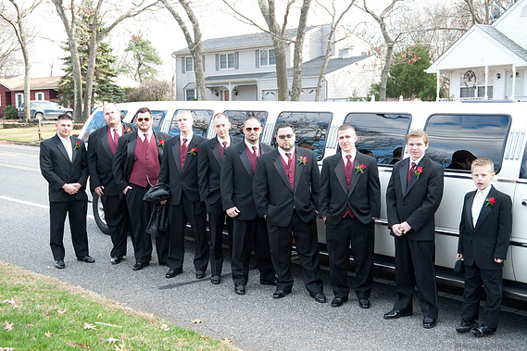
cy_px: 173
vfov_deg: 25.5
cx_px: 267
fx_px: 776
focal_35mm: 53
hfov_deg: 37.5
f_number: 8
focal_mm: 52
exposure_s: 1/125
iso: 640
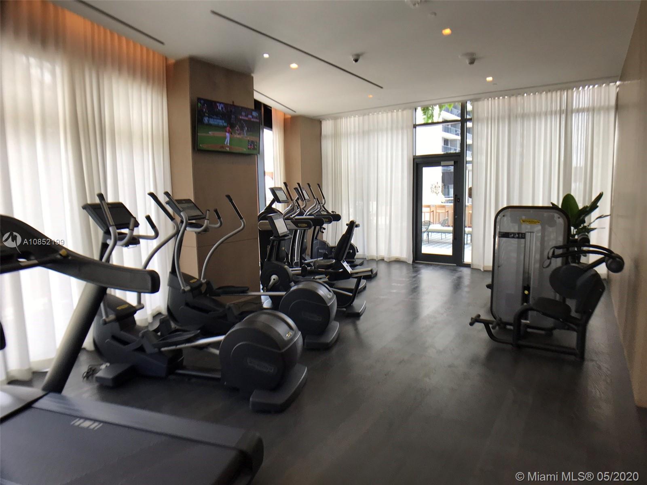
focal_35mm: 28
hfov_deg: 63.4
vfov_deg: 49.7
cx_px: 324
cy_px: 242
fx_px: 523
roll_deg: +0.3
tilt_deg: -7.0
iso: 32
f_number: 1.8
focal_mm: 3.99
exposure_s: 1/60
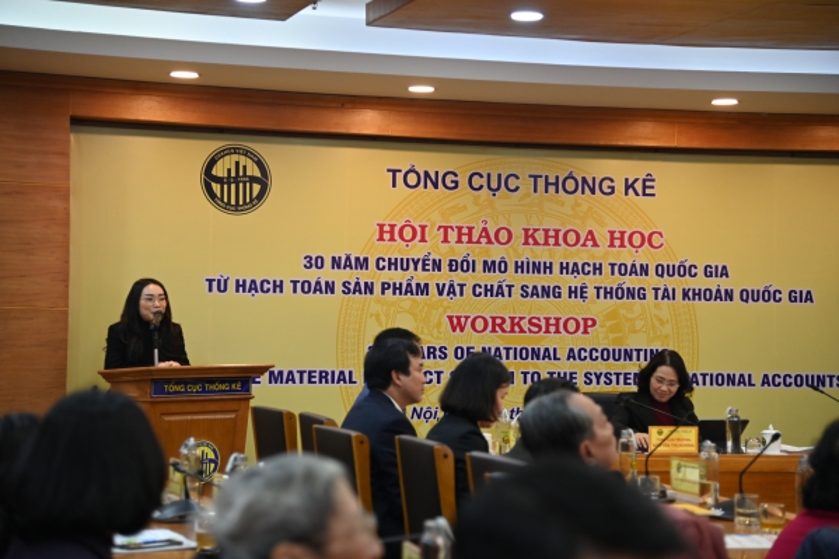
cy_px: 280
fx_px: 1817
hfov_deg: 26.0
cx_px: 420
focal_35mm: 78
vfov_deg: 17.5
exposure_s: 1/125
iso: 1400
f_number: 4
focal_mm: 78
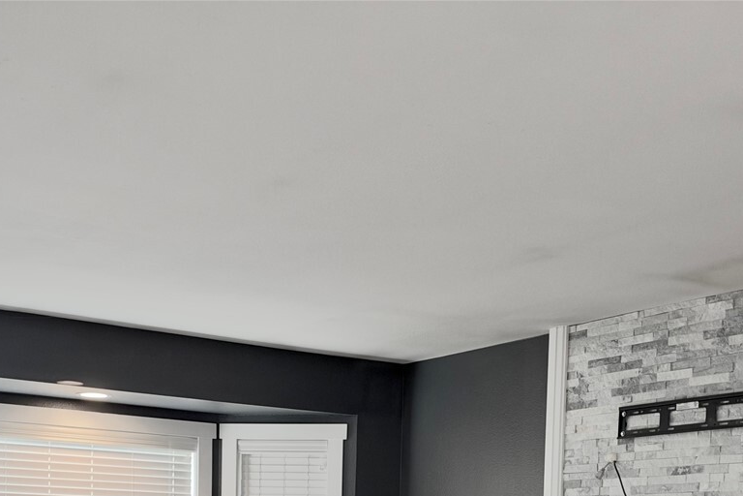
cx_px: 342
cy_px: 580
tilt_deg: -2.3
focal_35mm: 52
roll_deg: -1.2
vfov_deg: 23.9
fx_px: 1073
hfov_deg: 38.2
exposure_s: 1/60
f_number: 1.48
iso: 160
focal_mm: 6.93
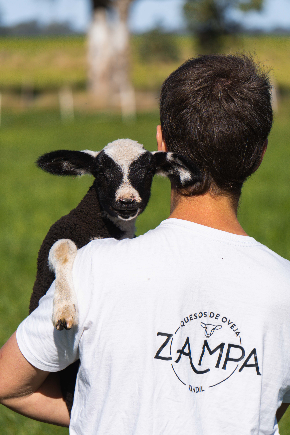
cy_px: 218
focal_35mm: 234
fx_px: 2827
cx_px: 145
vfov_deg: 8.8
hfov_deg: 5.9
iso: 100
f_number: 5.6
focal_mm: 156
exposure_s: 1/640
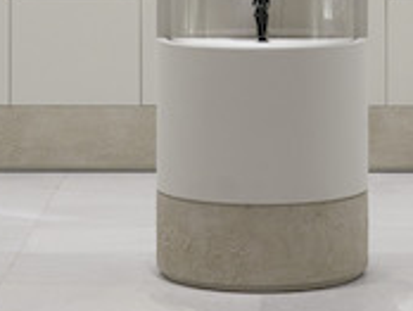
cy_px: -452
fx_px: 2139
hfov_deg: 11.0
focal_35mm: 179
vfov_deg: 7.7
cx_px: 273
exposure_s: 13
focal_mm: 30
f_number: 22
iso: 800
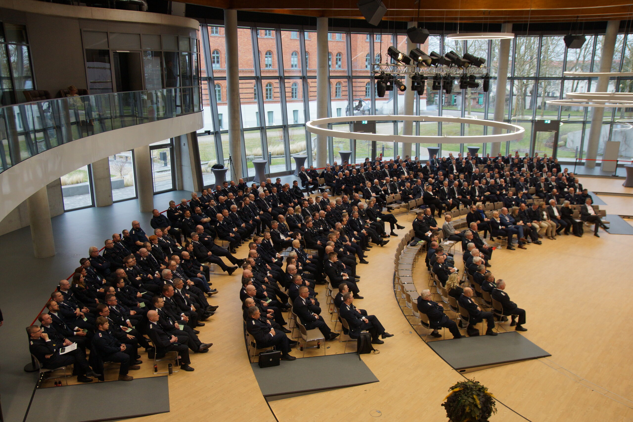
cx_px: 316
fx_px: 475
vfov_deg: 47.9
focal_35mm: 27
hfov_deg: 67.4
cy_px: 211
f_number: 4
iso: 400
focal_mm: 18
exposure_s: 1/160
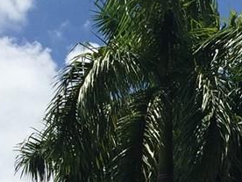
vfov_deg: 8.3
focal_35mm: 168
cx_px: 286
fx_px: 1174
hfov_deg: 11.5
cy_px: 390
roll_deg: -0.8
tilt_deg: +9.4
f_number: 2.2
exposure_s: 1/3300
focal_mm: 4.15
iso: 32
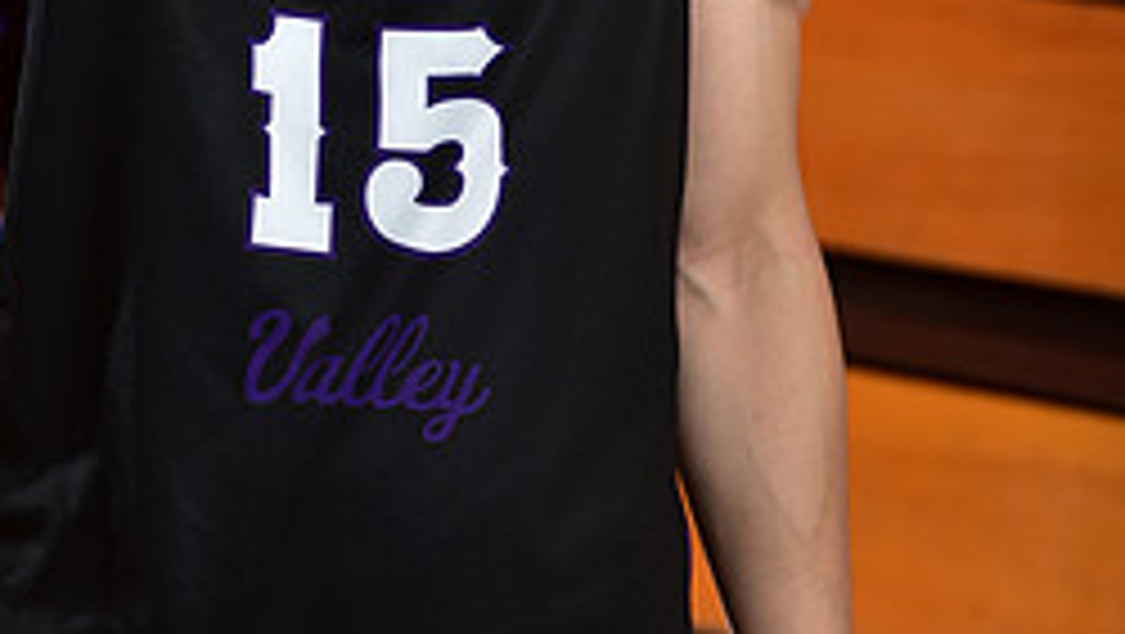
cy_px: -432
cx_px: 394
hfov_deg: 4.4
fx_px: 14507
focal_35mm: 486
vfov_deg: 2.5
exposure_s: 1/250
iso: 250
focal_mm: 200
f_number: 5
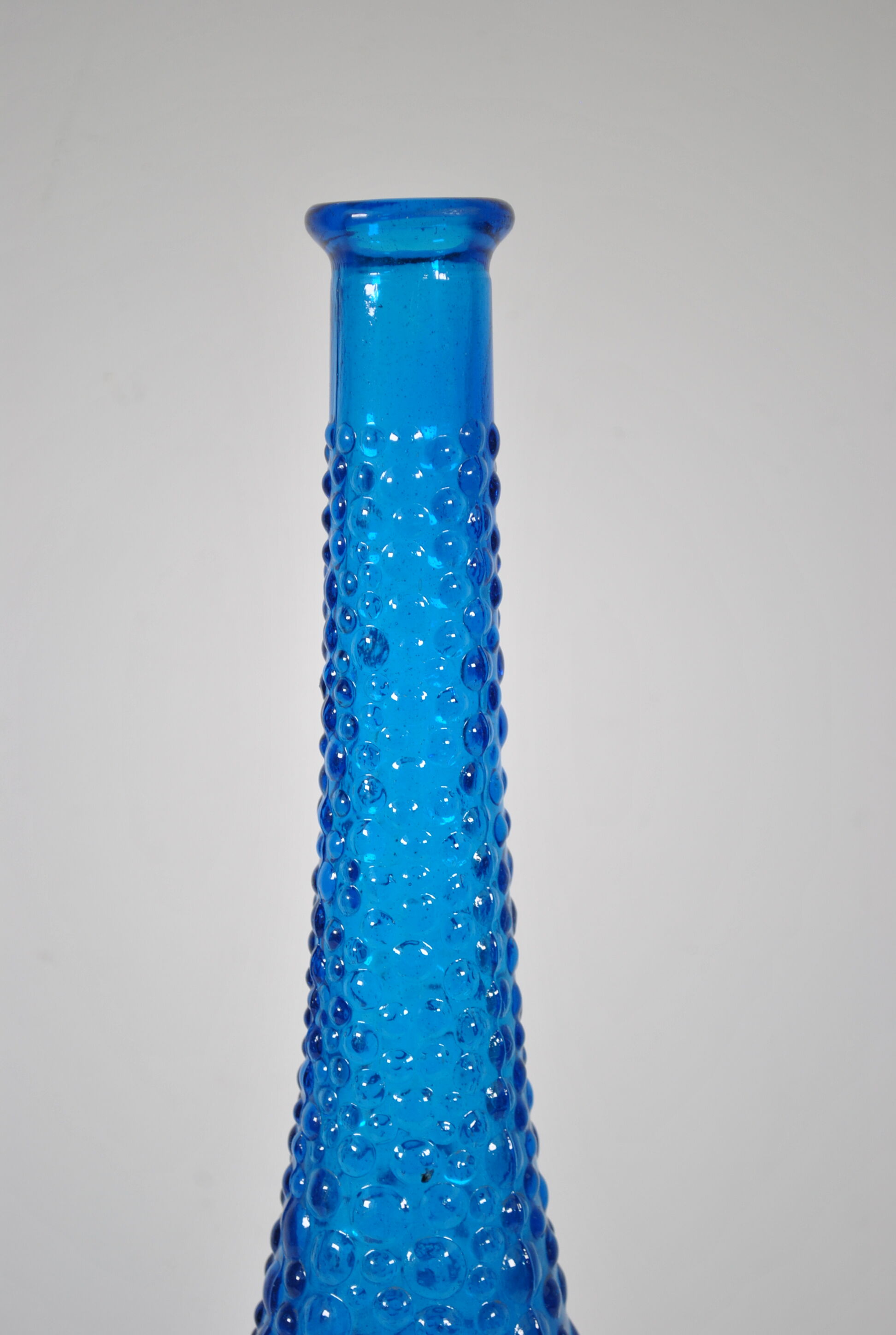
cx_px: 448
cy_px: 668
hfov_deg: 16.6
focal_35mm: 82
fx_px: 3065
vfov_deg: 24.6
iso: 200
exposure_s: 1/125
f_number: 5.6
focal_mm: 55
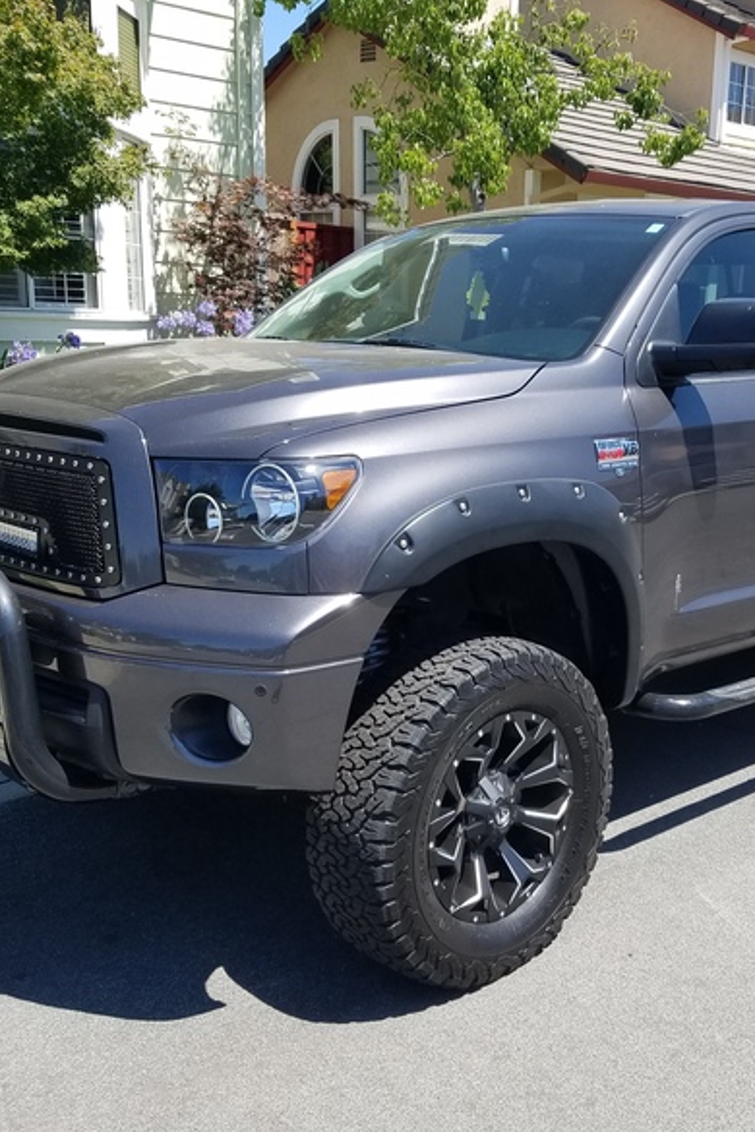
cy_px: 573
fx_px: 1164
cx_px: 544
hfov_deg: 35.3
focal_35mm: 37
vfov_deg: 51.9
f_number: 1.7
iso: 50
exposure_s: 1/1452
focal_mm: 4.2
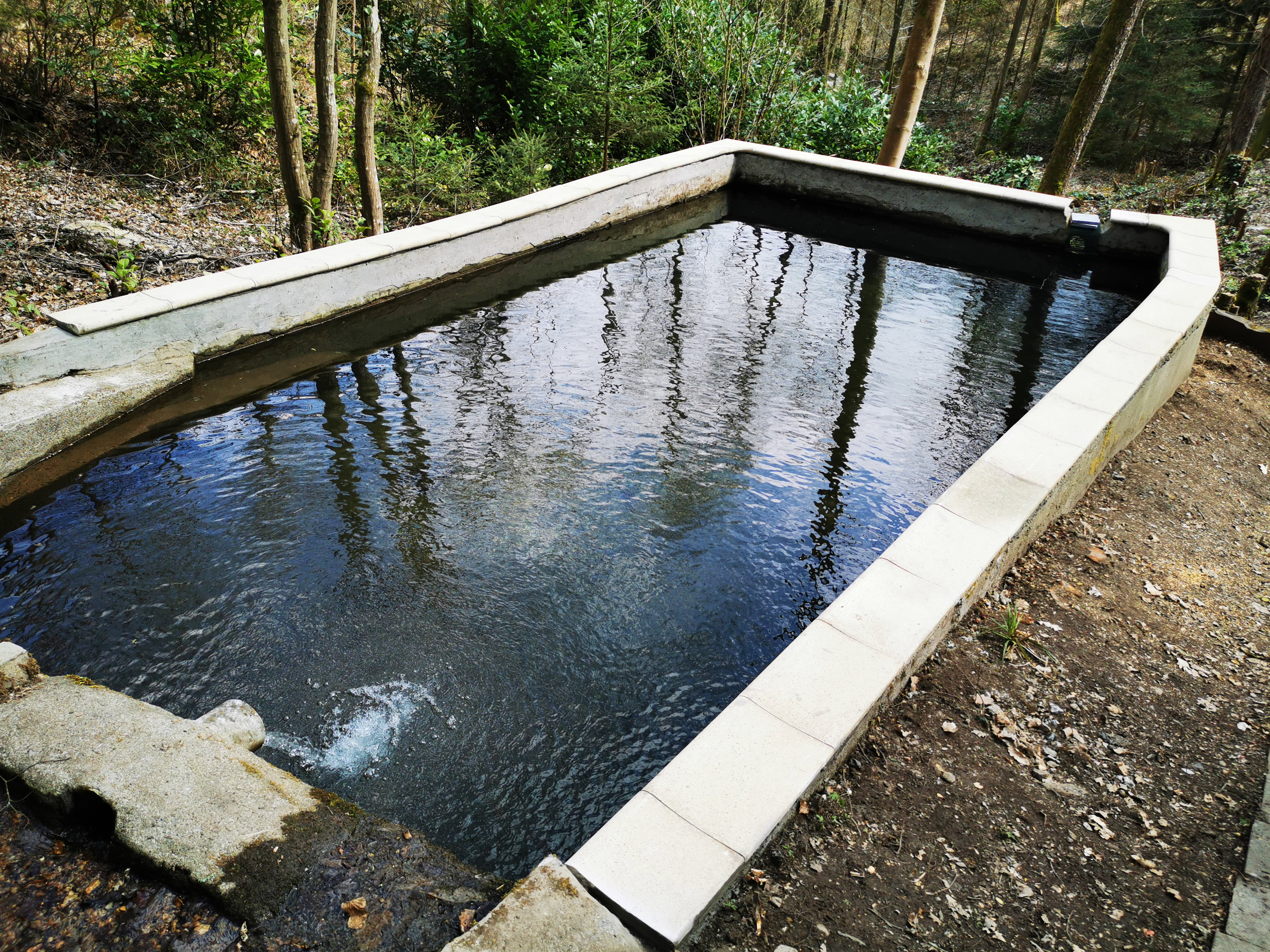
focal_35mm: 27
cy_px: 476
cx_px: 635
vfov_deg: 51.4
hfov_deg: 65.3
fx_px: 991
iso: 50
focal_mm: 5.58
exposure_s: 1/554
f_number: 1.8
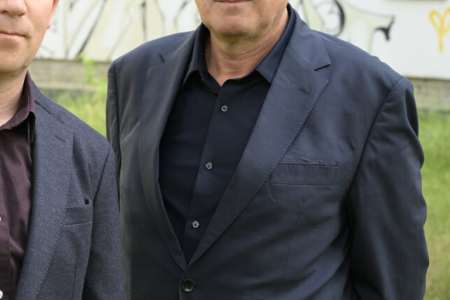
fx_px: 1700
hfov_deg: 15.0
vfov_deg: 10.1
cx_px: 128
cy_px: 61
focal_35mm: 136
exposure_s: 1/80
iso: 800
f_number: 10
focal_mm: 85
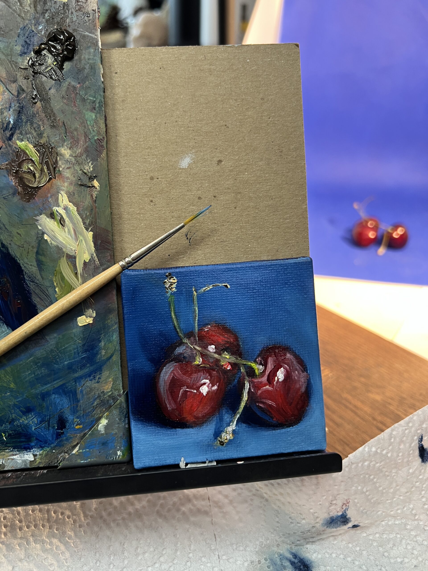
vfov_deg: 67.3
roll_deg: +0.2
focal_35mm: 26
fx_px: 429
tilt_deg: -27.7
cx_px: 214
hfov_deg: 53.1
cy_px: 286
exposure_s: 1/60
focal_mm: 5.7
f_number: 1.5
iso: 160
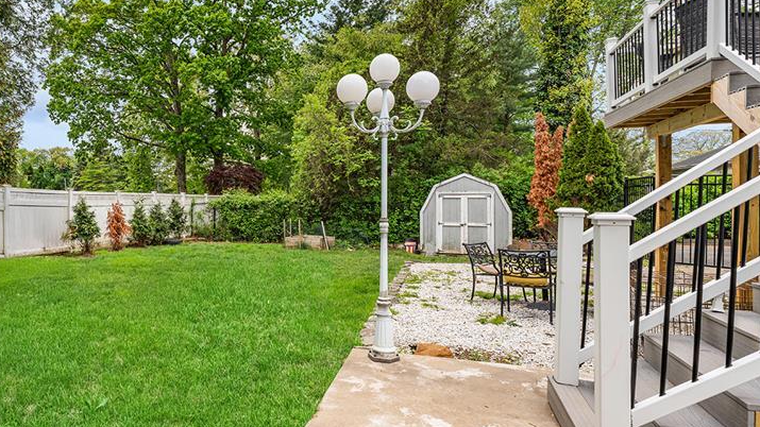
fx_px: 484
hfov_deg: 73.6
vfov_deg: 47.6
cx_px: 243
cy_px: 199
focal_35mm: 24
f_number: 8
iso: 100
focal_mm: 16
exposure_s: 1/100
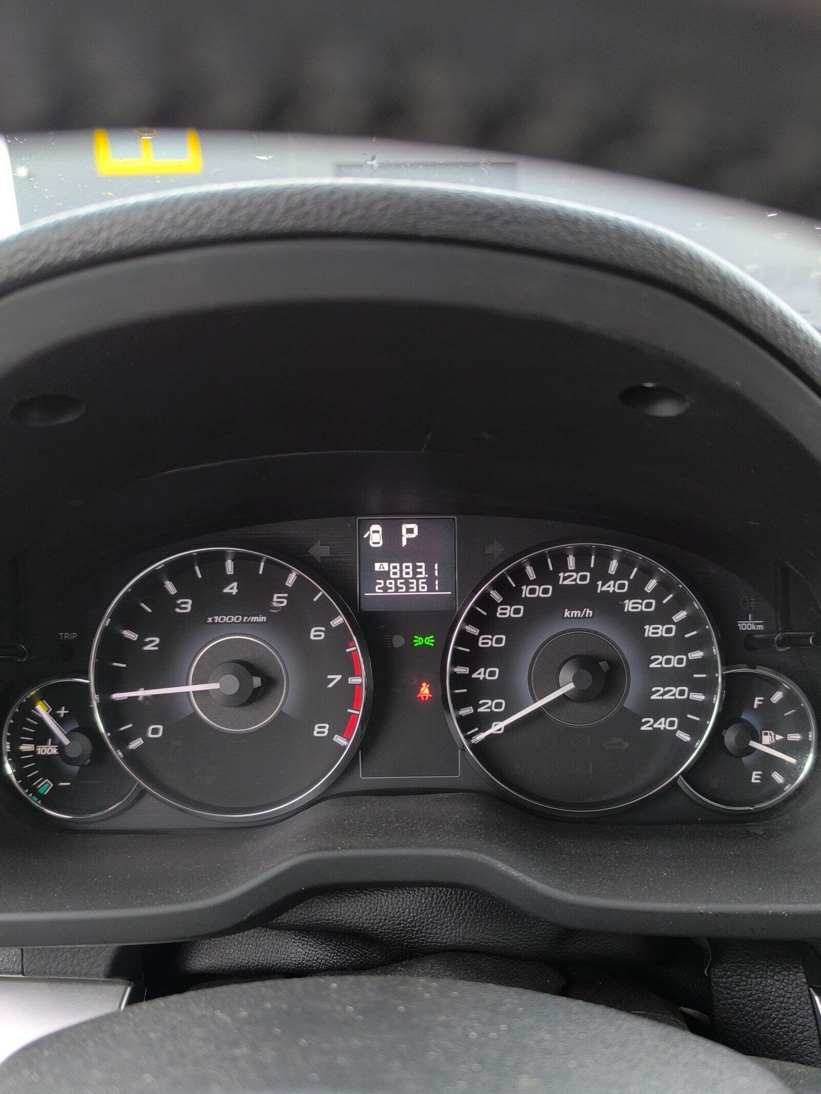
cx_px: 471
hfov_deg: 49.6
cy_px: 638
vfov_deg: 63.1
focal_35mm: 28
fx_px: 885
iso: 400
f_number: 1.65
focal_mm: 6.14
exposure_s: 1/100
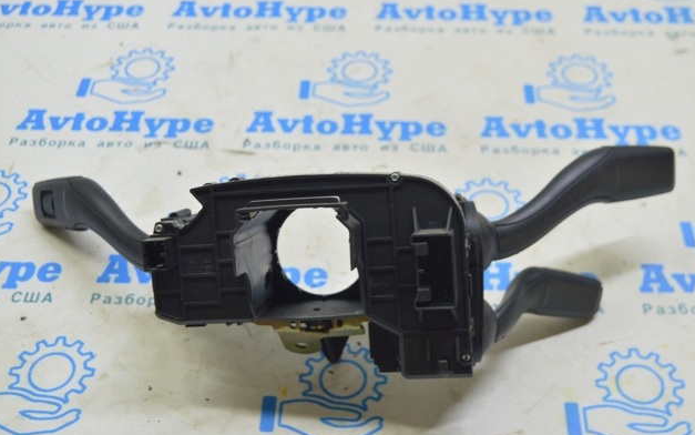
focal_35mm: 53
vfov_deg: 24.4
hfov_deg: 38.2
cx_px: 349
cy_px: 224
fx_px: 1004
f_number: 5.6
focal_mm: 34
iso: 400
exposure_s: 1/20
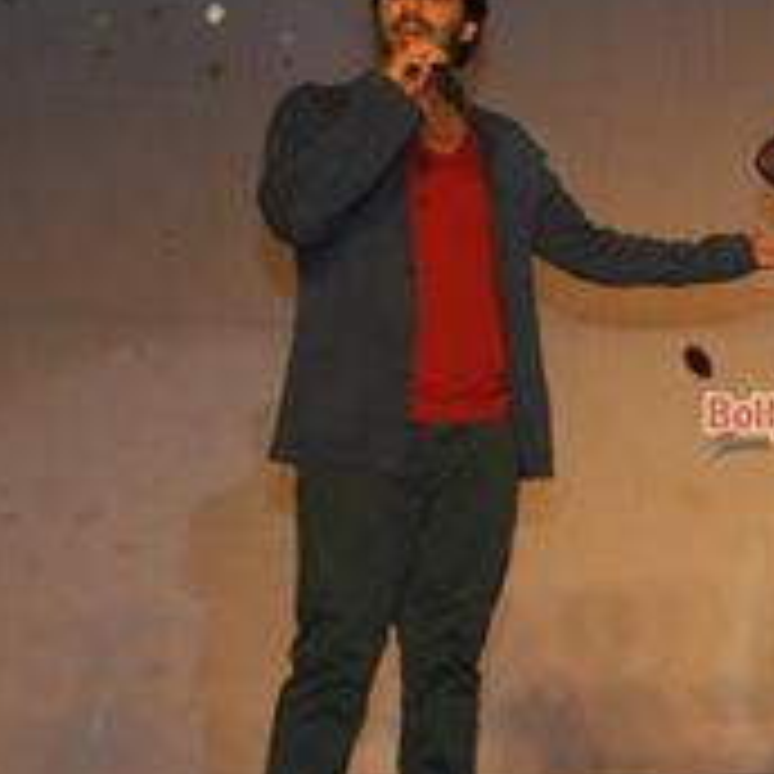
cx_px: 873
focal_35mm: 92
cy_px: 396
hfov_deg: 18.1
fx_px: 2327
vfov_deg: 18.9
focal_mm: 31
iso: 640
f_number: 4.5
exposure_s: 1/125
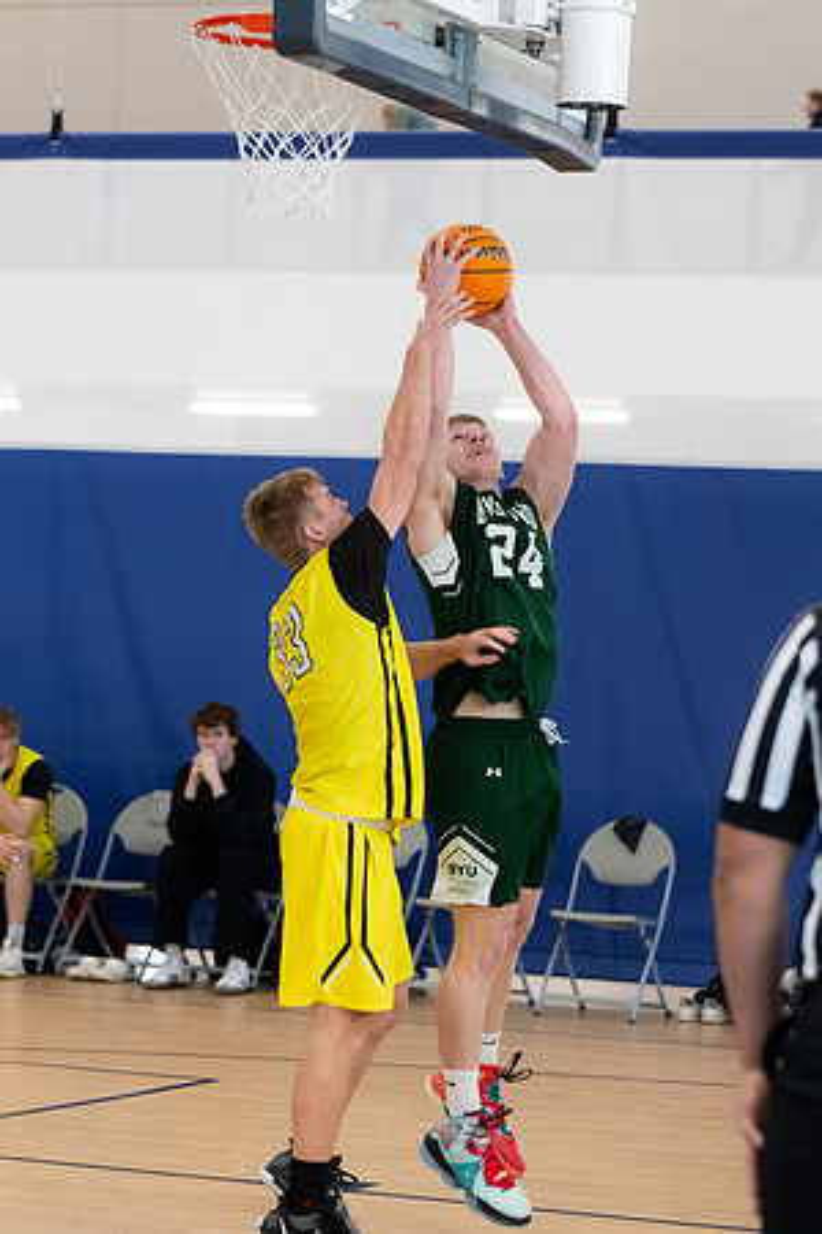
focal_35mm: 128
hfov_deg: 10.8
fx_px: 4367
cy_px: 617
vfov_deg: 16.1
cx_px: 367
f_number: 3.5
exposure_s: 1/500
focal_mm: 85
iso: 3200
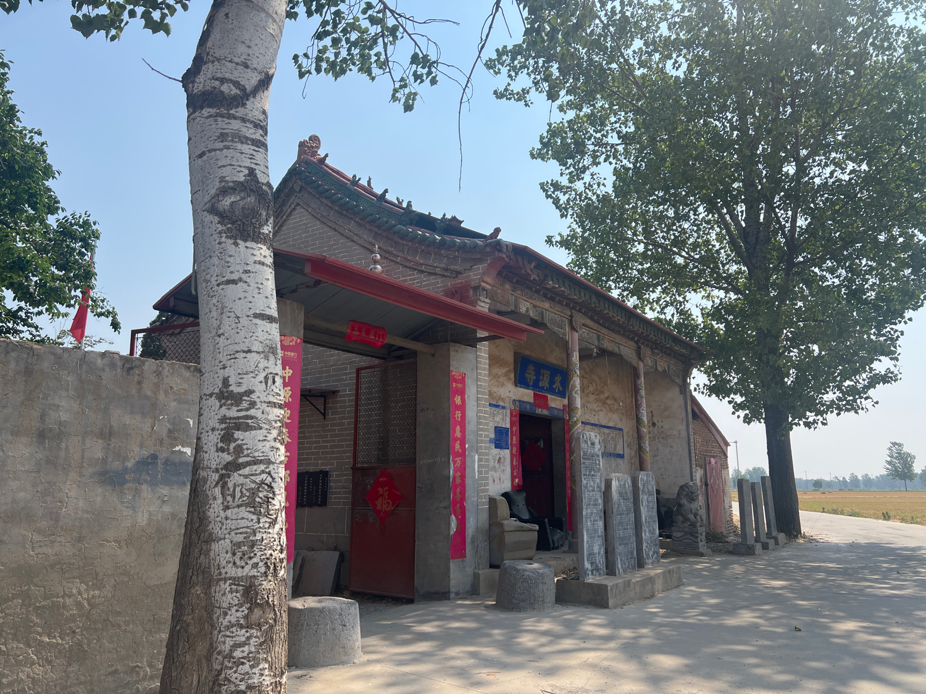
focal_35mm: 26
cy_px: 347
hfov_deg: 67.3
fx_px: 696
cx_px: 463
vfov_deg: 53.1
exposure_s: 1/4630
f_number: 1.5
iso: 50
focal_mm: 5.7
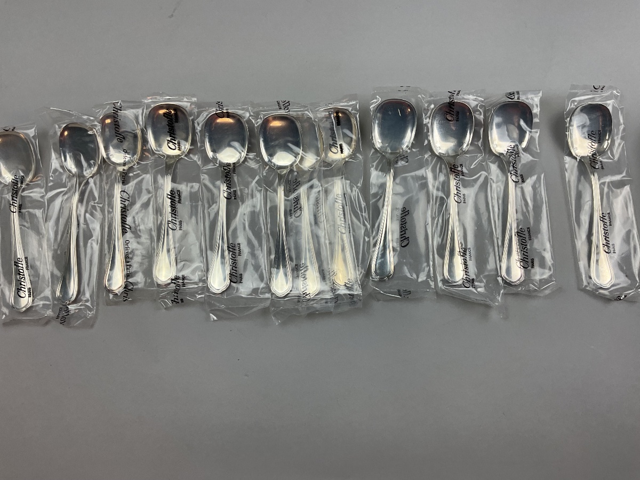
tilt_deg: -84.5
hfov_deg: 61.7
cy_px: 240
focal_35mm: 29
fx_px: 536
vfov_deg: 48.2
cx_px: 320
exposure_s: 1/100
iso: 20
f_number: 1.8
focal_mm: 3
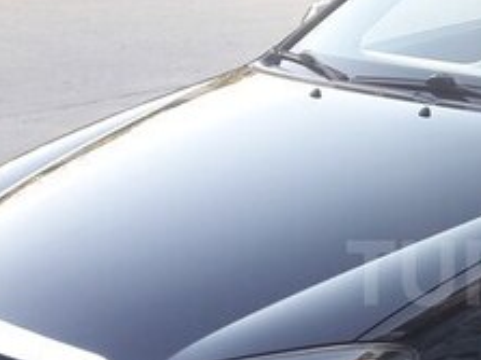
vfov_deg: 17.7
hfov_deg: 21.9
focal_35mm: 83
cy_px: 273
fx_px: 1153
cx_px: 567
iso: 40
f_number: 1.9
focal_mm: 3.7
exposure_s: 1/102
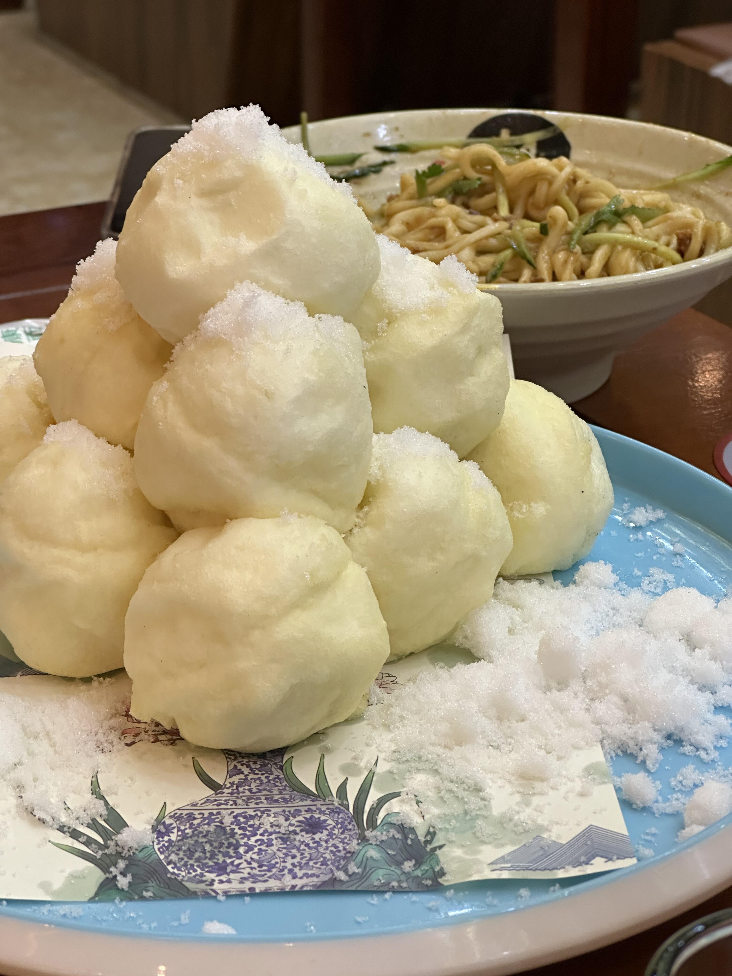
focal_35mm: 77
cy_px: 488
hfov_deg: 19.1
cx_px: 366
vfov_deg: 25.3
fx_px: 2171
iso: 250
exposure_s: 1/50
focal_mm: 9
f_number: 2.8
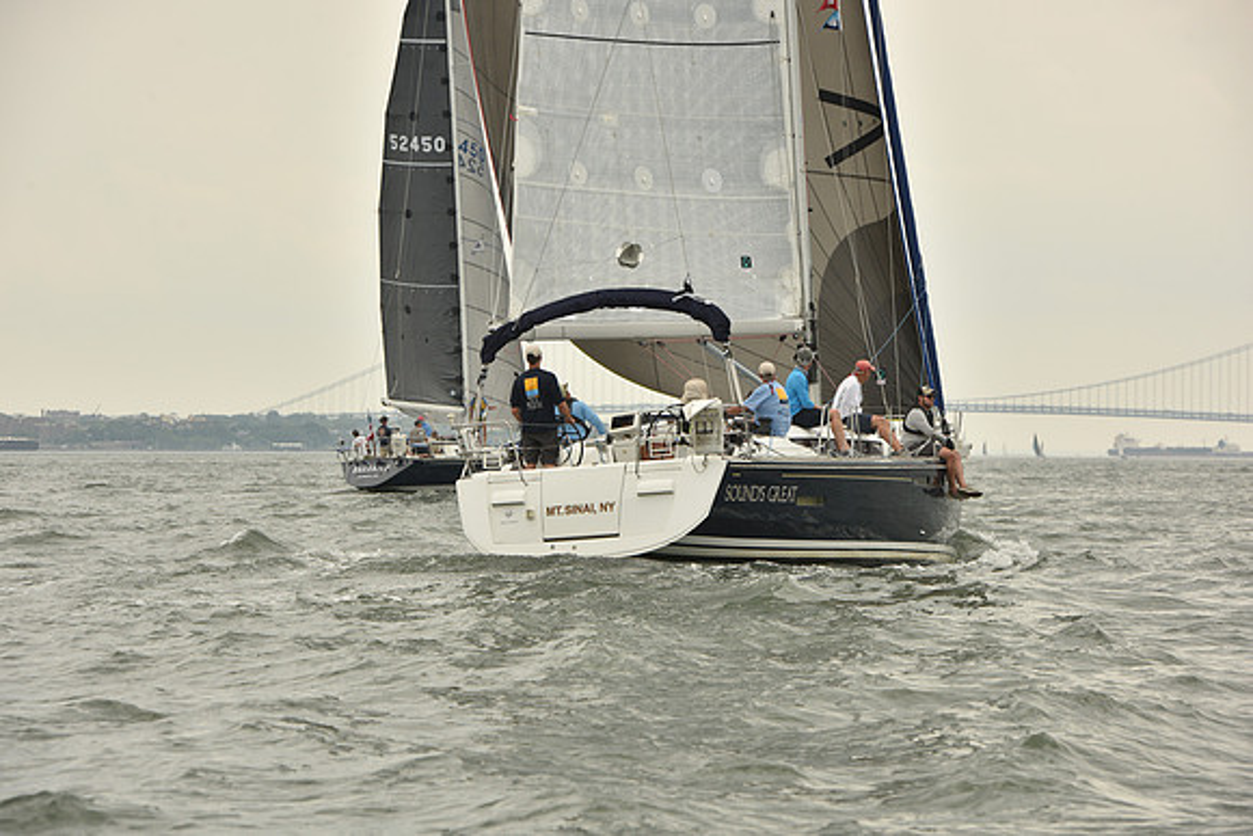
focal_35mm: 160
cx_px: 626
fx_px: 5570
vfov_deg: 8.6
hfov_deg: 12.8
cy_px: 418
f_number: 10
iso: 250
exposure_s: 1/640
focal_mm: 160
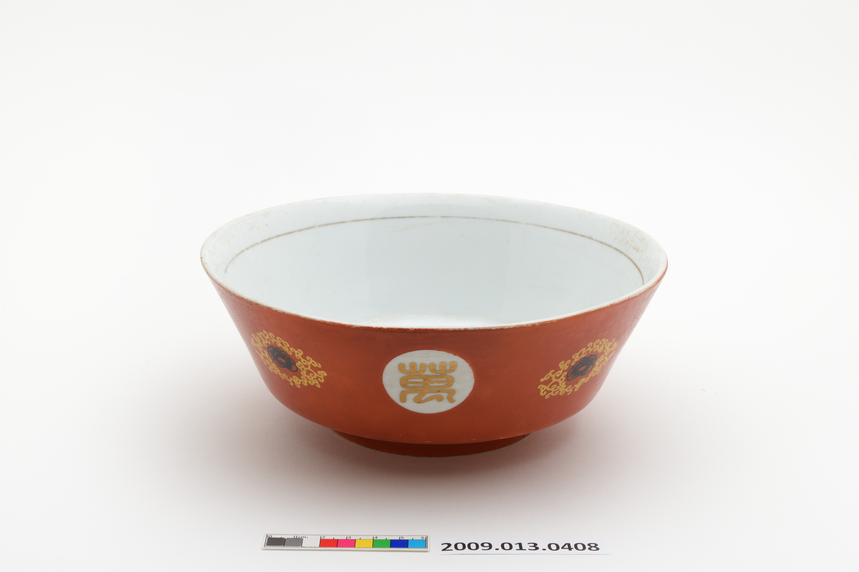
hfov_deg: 33.4
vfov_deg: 22.6
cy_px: 286
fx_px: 1432
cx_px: 430
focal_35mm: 60
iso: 200
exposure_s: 1/160
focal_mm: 60
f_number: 22
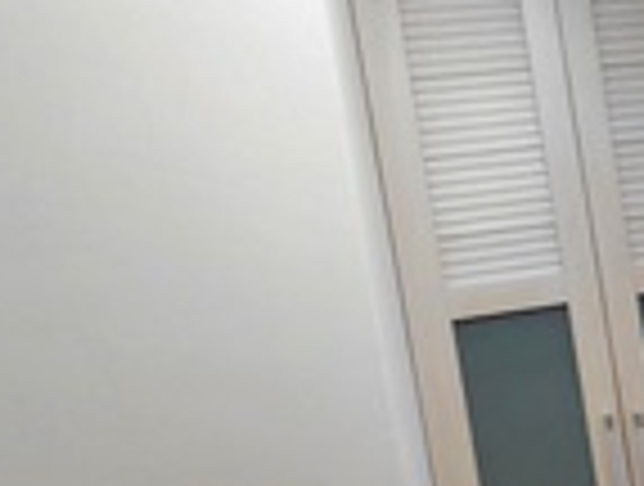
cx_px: 714
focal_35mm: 51
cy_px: 317
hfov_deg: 32.7
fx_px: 951
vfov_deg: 28.5
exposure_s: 1/60.2
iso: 160
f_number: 2.2
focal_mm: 1.64
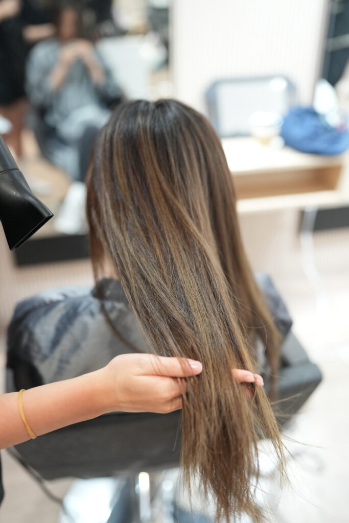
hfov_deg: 37.9
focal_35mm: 35
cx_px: 174
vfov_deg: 54.4
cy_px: 262
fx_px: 509
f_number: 2
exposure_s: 1/320
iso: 3200
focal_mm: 35
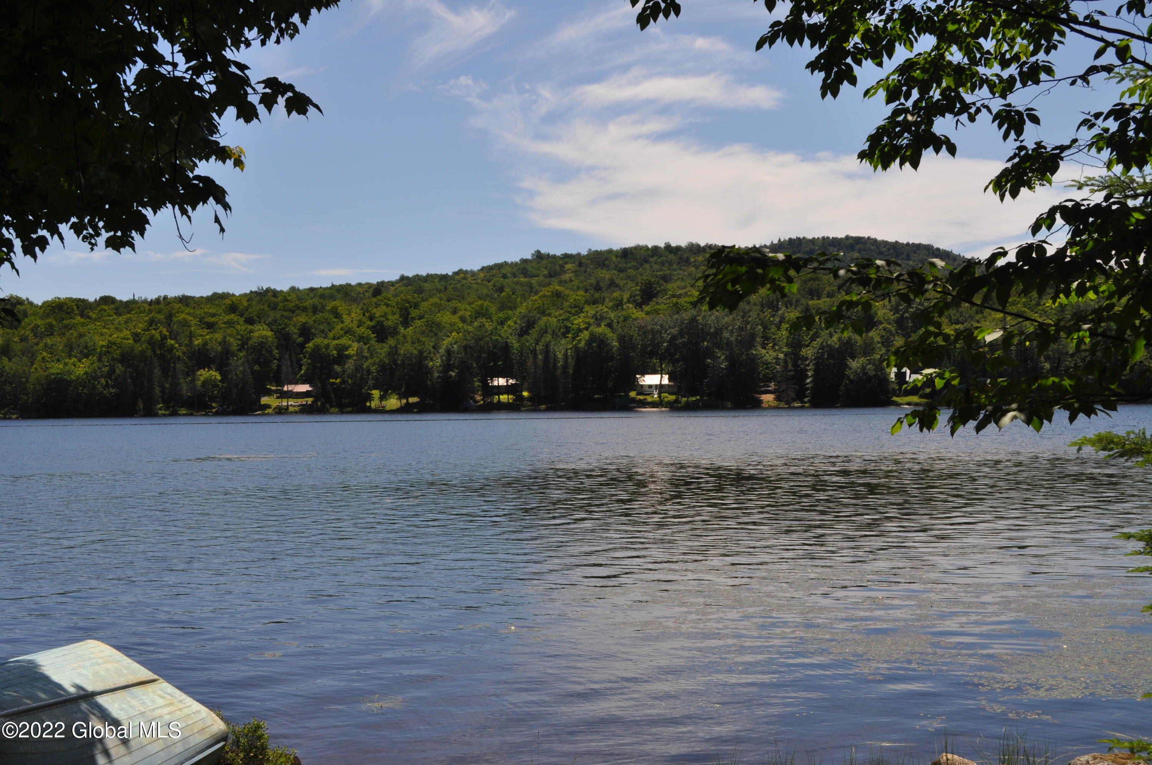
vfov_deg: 30.8
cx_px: 576
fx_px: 1390
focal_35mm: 44
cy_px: 382
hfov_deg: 45.0
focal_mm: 29
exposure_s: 1/400
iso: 200
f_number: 10
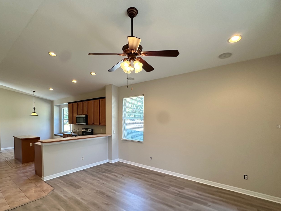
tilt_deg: -2.3
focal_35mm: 18
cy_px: 126
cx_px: 117
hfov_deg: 87.0
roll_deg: -0.1
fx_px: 146
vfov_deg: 70.9
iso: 250
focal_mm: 2.22
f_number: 2.2
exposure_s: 1/120
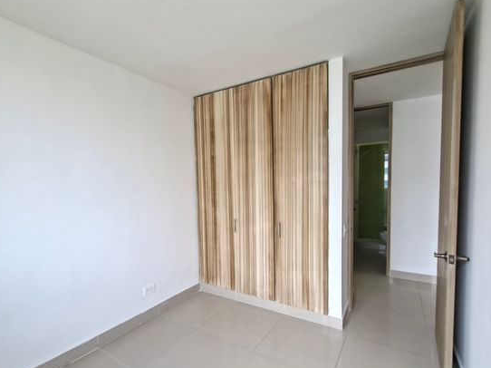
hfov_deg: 94.5
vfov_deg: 77.9
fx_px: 227
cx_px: 246
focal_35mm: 16
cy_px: 200
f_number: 2.2
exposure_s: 1/60
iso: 40
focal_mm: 1.74
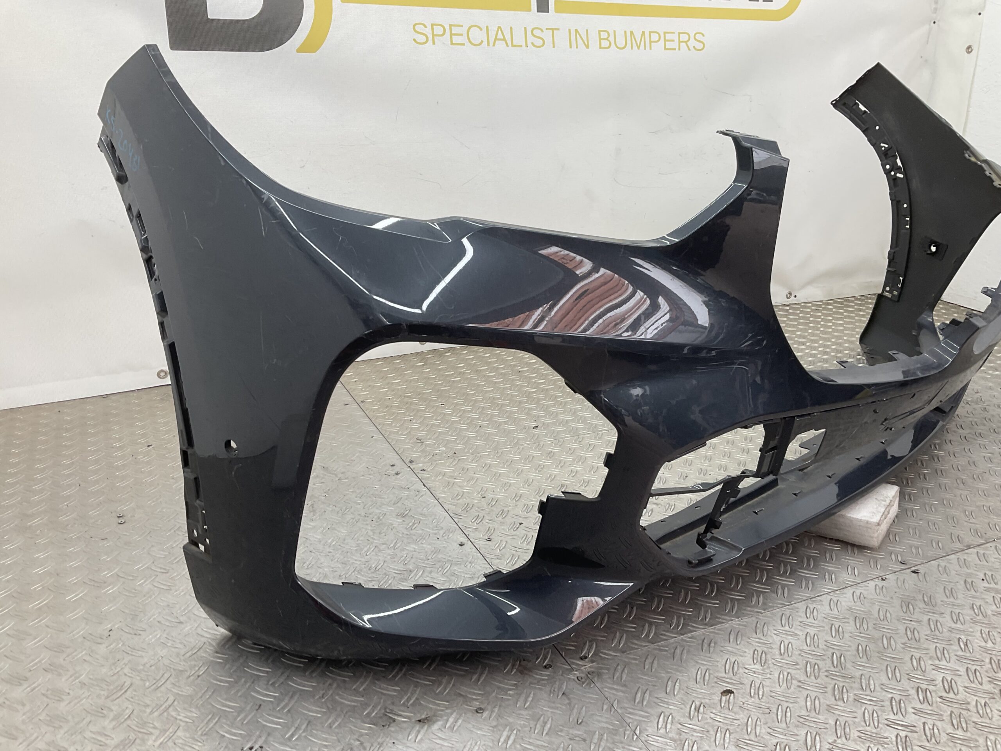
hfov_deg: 61.7
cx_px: 500
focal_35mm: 29
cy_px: 376
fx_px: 839
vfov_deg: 48.2
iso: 32
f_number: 1.8
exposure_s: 1/120
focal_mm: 3
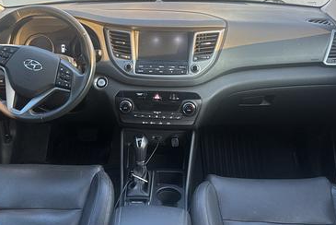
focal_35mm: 37
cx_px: 144
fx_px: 346
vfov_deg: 35.8
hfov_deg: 51.7
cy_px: 85
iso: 80
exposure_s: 1/121
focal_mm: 5.96
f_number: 1.6
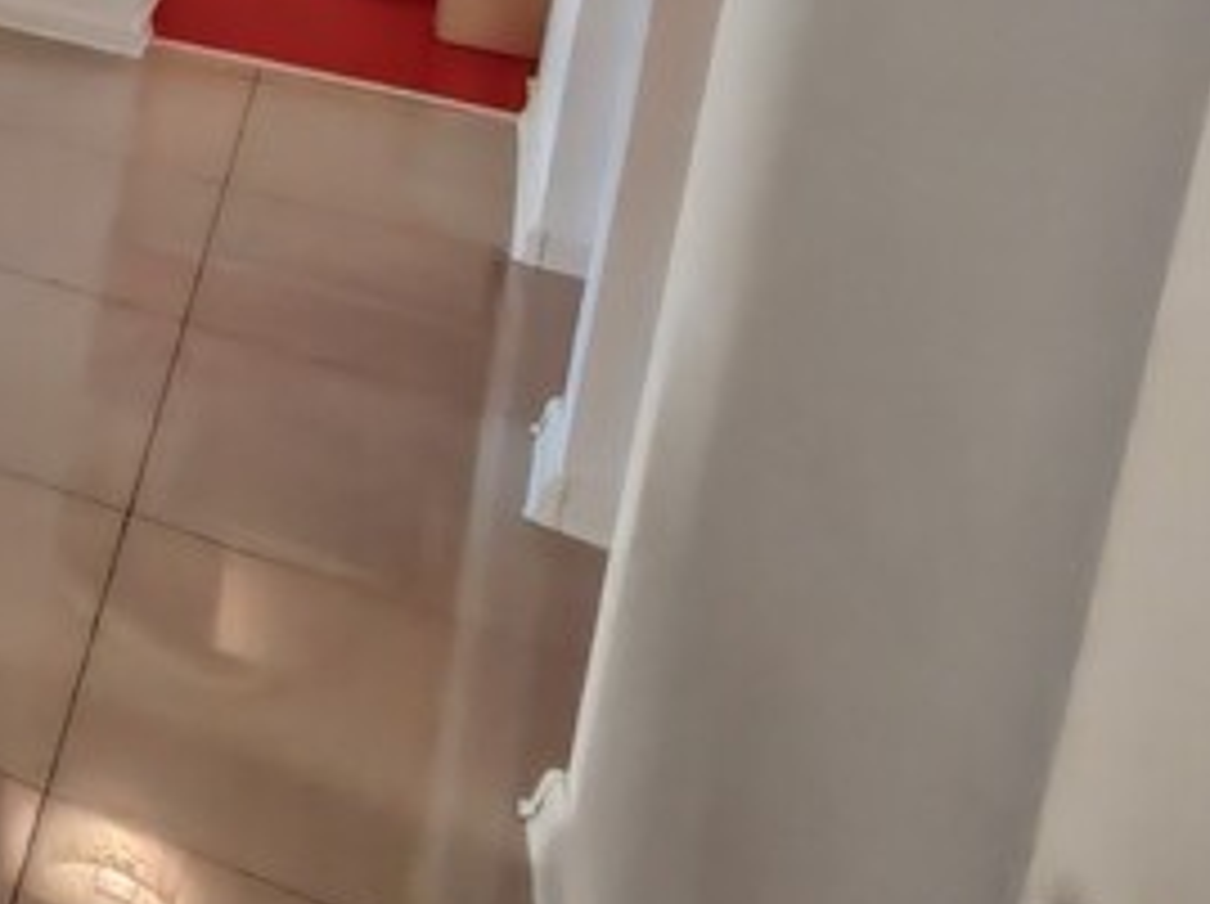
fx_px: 2129
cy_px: -409
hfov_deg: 20.4
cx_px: -1057
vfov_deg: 20.8
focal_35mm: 61
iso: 200
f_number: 2.2
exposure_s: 1/50
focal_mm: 1.96
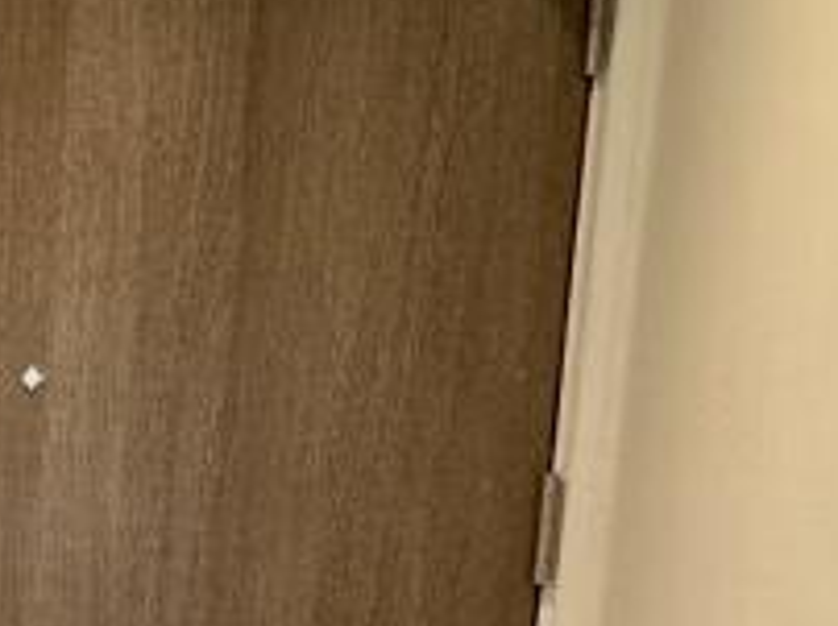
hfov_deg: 19.4
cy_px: 829
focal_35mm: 71
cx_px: -730
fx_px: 1717
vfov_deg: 19.0
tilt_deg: -7.8
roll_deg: +0.3
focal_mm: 2.22
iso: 200
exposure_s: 1/100
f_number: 2.2
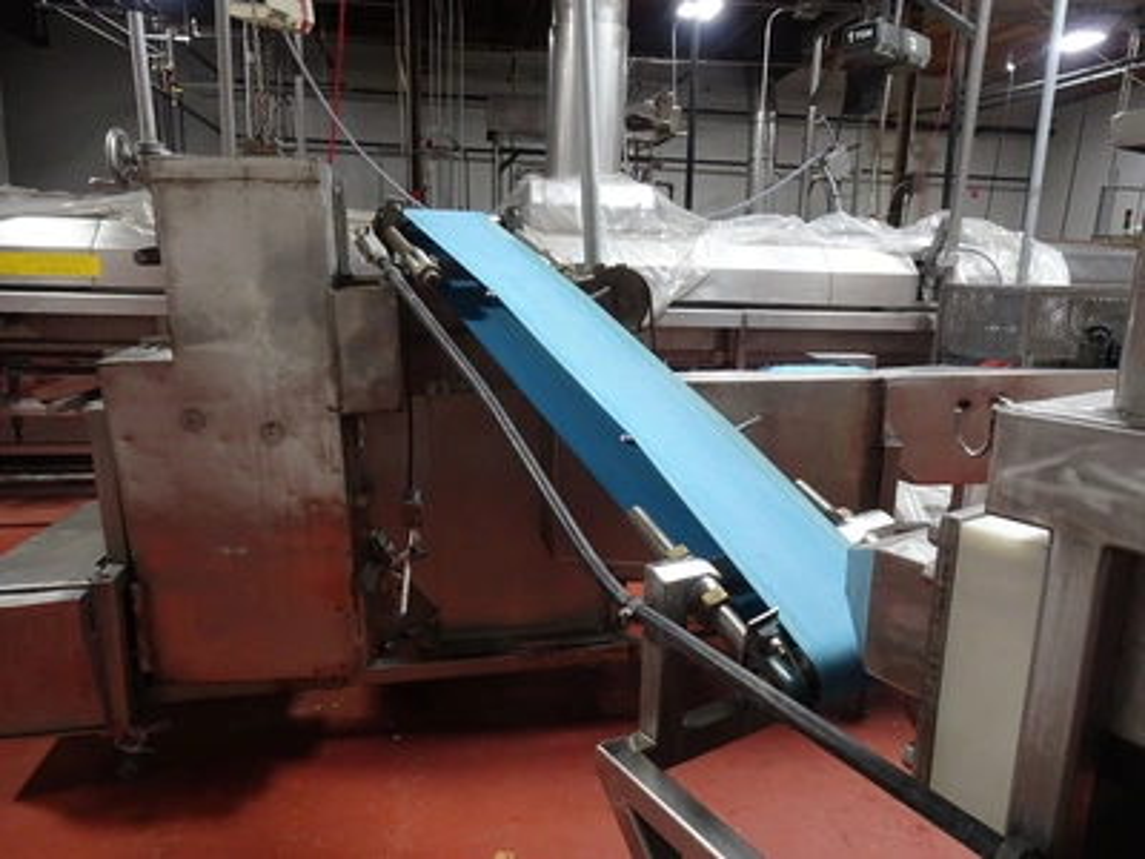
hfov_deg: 71.6
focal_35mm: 24
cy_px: 430
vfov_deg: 56.8
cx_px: 572
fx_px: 794
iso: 320
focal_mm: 4.1
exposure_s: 1/30
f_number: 3.5
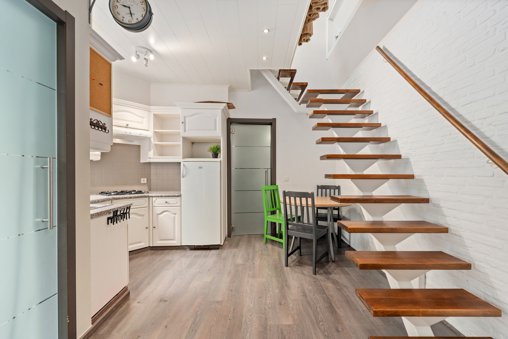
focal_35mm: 14
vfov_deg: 81.2
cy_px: 170
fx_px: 198
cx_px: 254
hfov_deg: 104.3
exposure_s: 1
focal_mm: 14
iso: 250
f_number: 11
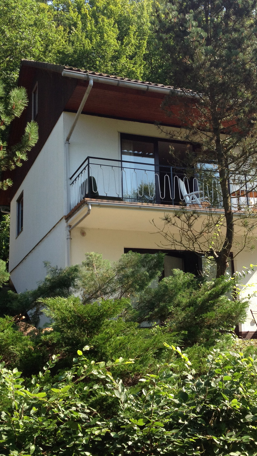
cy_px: 228
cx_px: 184
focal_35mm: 51
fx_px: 618
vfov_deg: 40.6
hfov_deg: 23.3
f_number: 2.4
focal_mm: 4.28
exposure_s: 1/435
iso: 64
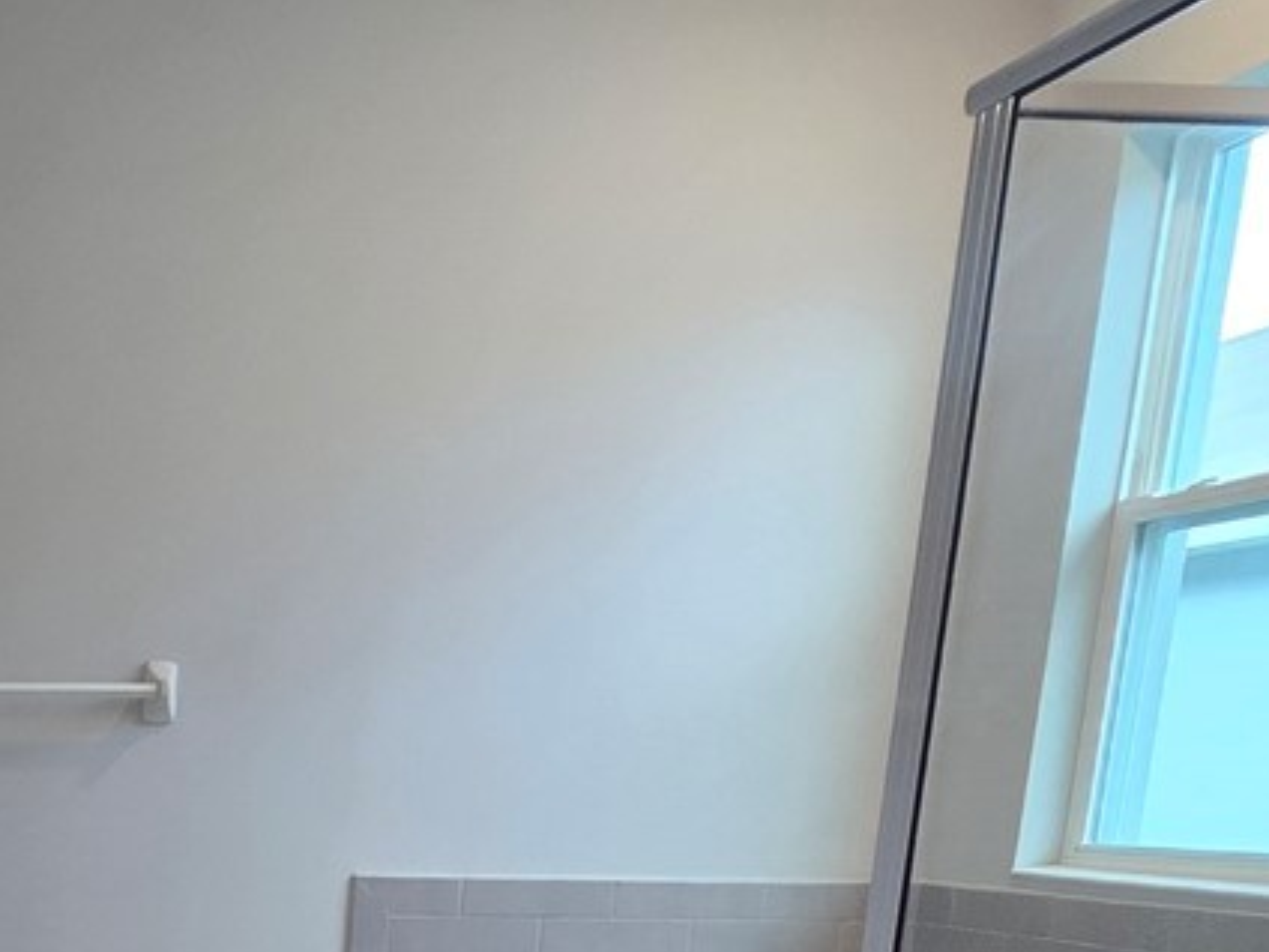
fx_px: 1796
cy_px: 1263
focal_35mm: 49
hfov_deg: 33.5
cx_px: -150
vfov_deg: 25.3
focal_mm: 2.2
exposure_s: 1/60
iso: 125
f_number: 2.2
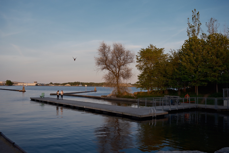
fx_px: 223
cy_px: 76
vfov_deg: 37.9
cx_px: 114
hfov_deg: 54.4
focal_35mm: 35
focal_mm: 23
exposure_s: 1/170
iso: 125
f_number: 5
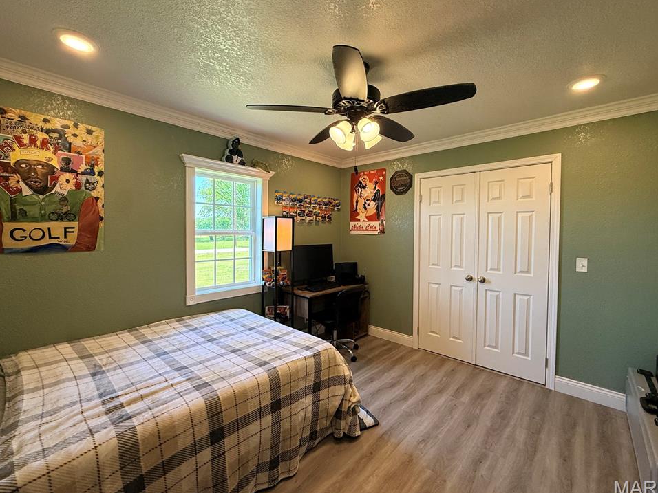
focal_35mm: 15
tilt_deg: -1.8
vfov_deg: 81.7
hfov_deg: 98.2
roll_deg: -1.0
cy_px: 239
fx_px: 285
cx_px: 330
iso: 125
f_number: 2.2
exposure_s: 1/120
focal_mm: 2.22
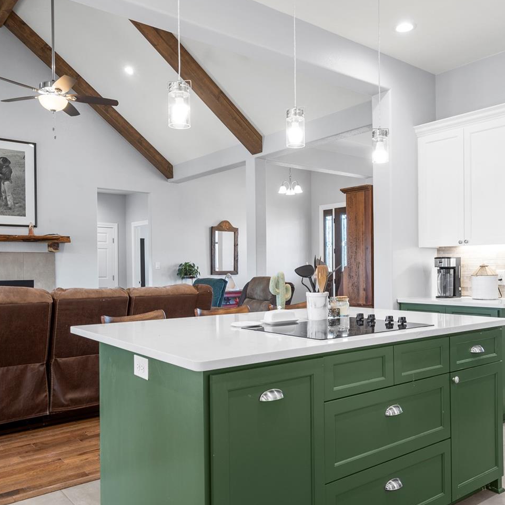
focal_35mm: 29
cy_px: 268
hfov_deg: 55.6
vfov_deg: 55.6
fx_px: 479
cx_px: 254
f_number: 8
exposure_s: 1/4
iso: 250
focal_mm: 16
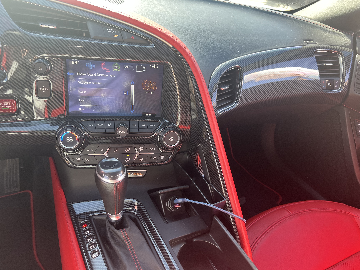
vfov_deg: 53.1
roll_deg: -9.1
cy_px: 135
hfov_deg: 67.3
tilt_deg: -32.9
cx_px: 180
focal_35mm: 26
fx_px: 270
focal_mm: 5.7
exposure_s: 1/121
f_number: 1.5
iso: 80
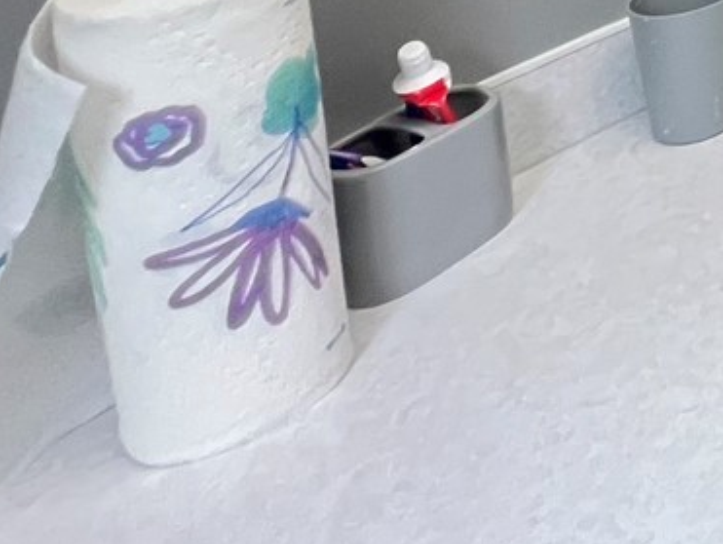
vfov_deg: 18.9
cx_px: 1384
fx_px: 1171
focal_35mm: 56
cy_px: -476
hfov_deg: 20.3
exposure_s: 1/60
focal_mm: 1.57
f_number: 1.8
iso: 160
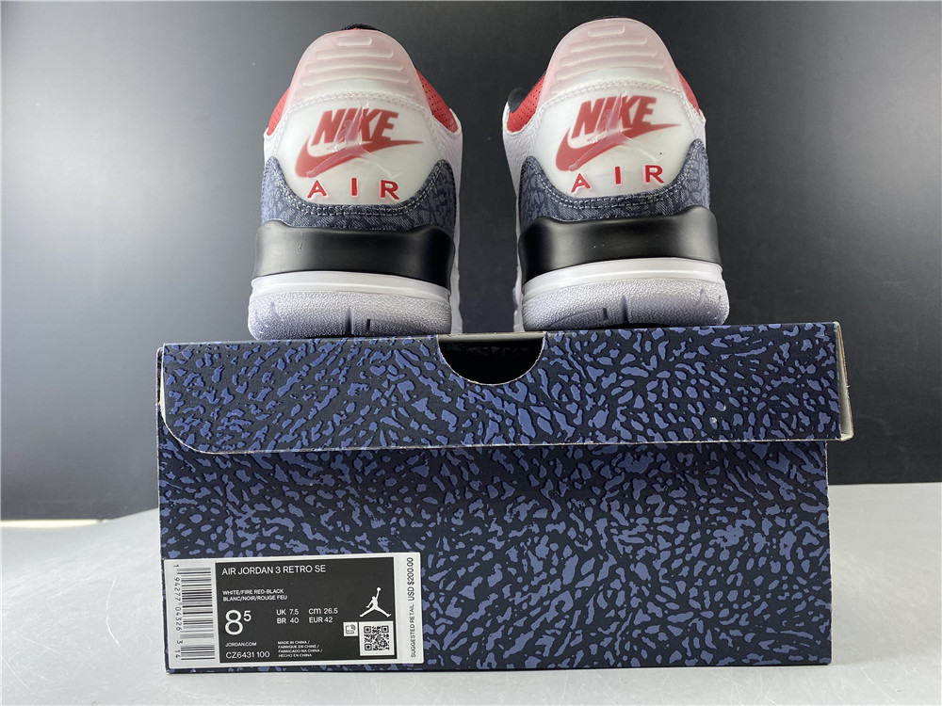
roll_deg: +2.7
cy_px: 353
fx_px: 708
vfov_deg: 53.1
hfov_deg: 67.3
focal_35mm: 26
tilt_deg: +1.7
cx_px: 471
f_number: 1.8
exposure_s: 1/100
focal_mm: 4.25
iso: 80
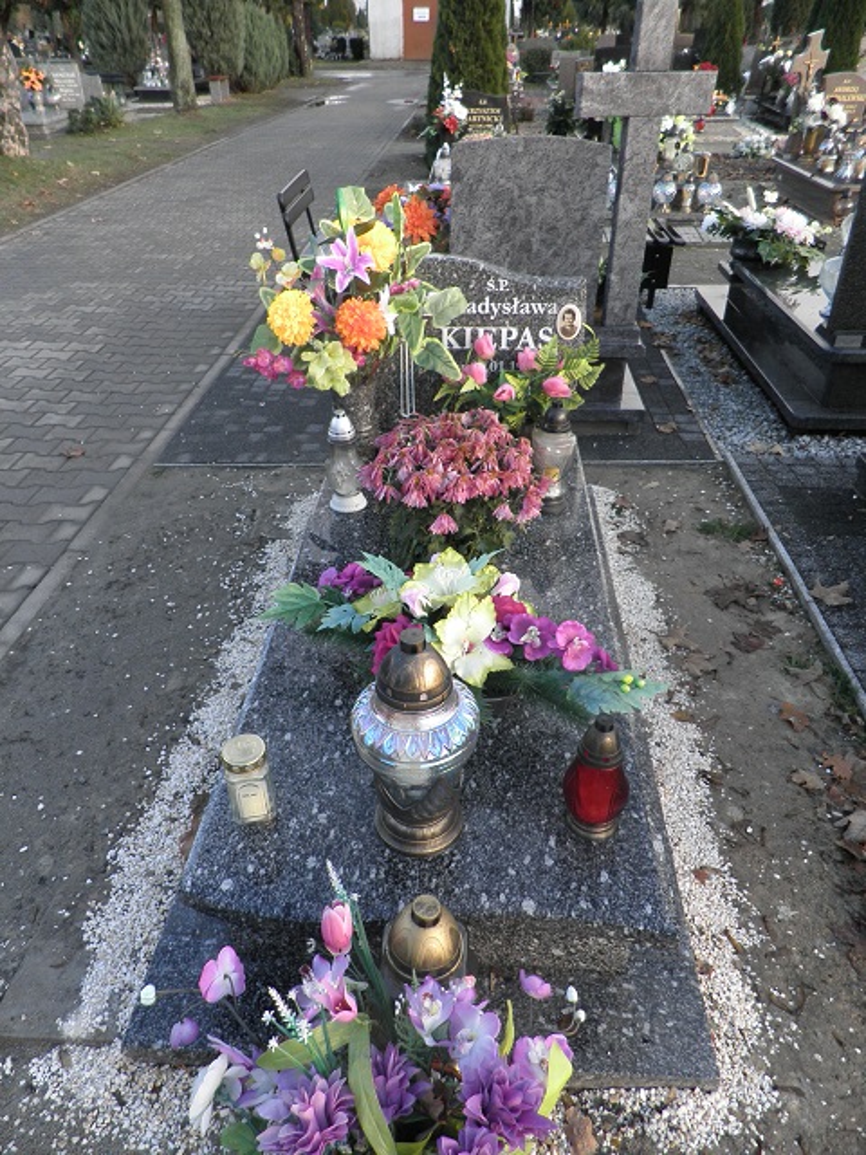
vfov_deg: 71.6
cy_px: 578
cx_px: 433
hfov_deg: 56.8
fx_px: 801
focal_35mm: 24
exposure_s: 1/80
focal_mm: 4.3
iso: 64
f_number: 3.3
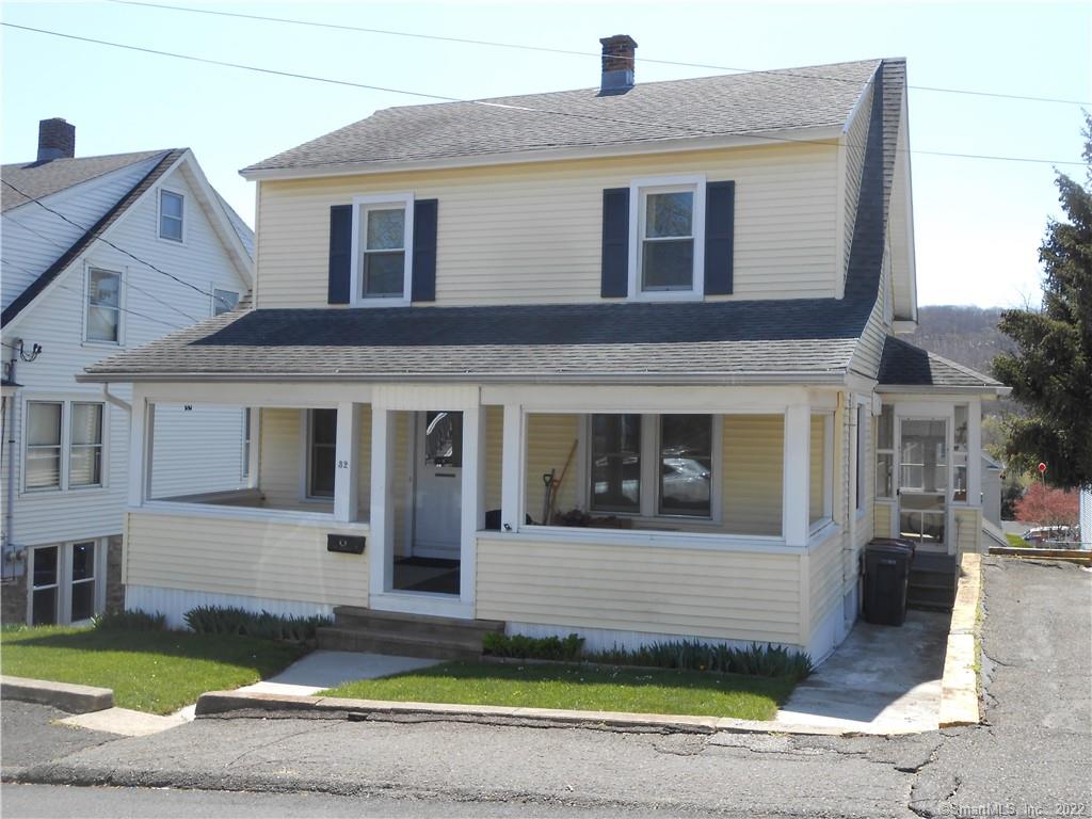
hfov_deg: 54.0
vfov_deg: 41.8
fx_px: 1073
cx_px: 546
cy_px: 410
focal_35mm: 34
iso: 80
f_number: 3.9
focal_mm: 6
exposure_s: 1/320
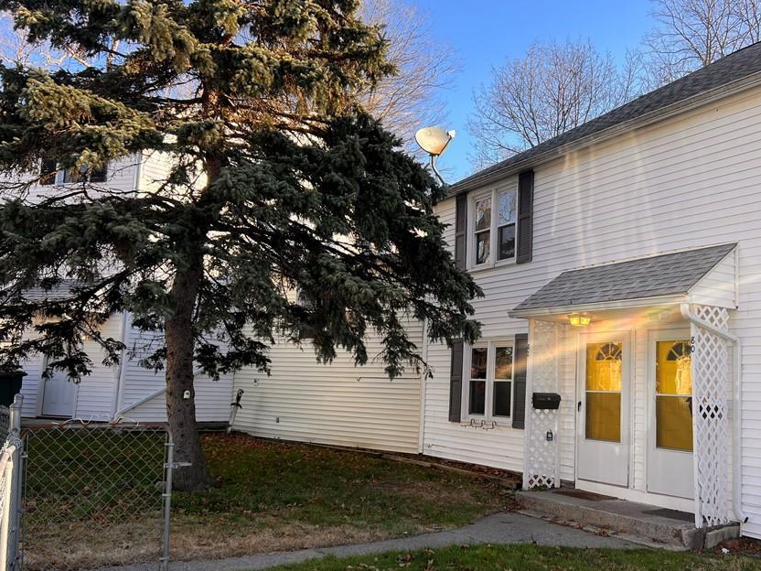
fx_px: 703
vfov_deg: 44.1
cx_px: 455
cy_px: 314
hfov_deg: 56.4
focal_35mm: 32
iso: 50
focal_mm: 5.7
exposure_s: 1/743
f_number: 1.5
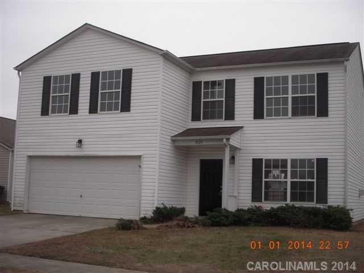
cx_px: 182
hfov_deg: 40.4
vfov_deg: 30.9
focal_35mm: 47
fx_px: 494
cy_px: 136
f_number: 3.4
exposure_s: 1/400
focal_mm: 7.9
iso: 100
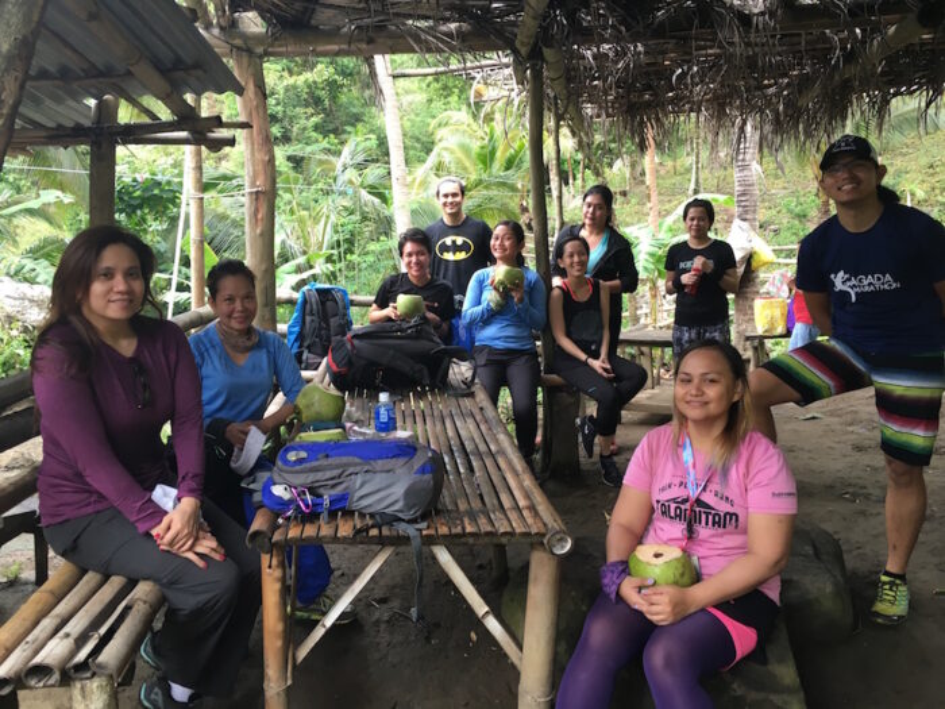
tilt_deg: -6.5
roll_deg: -0.9
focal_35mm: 29
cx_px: 472
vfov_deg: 48.2
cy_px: 354
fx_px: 792
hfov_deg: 61.7
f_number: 2.2
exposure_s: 1/40
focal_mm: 4.15
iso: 25
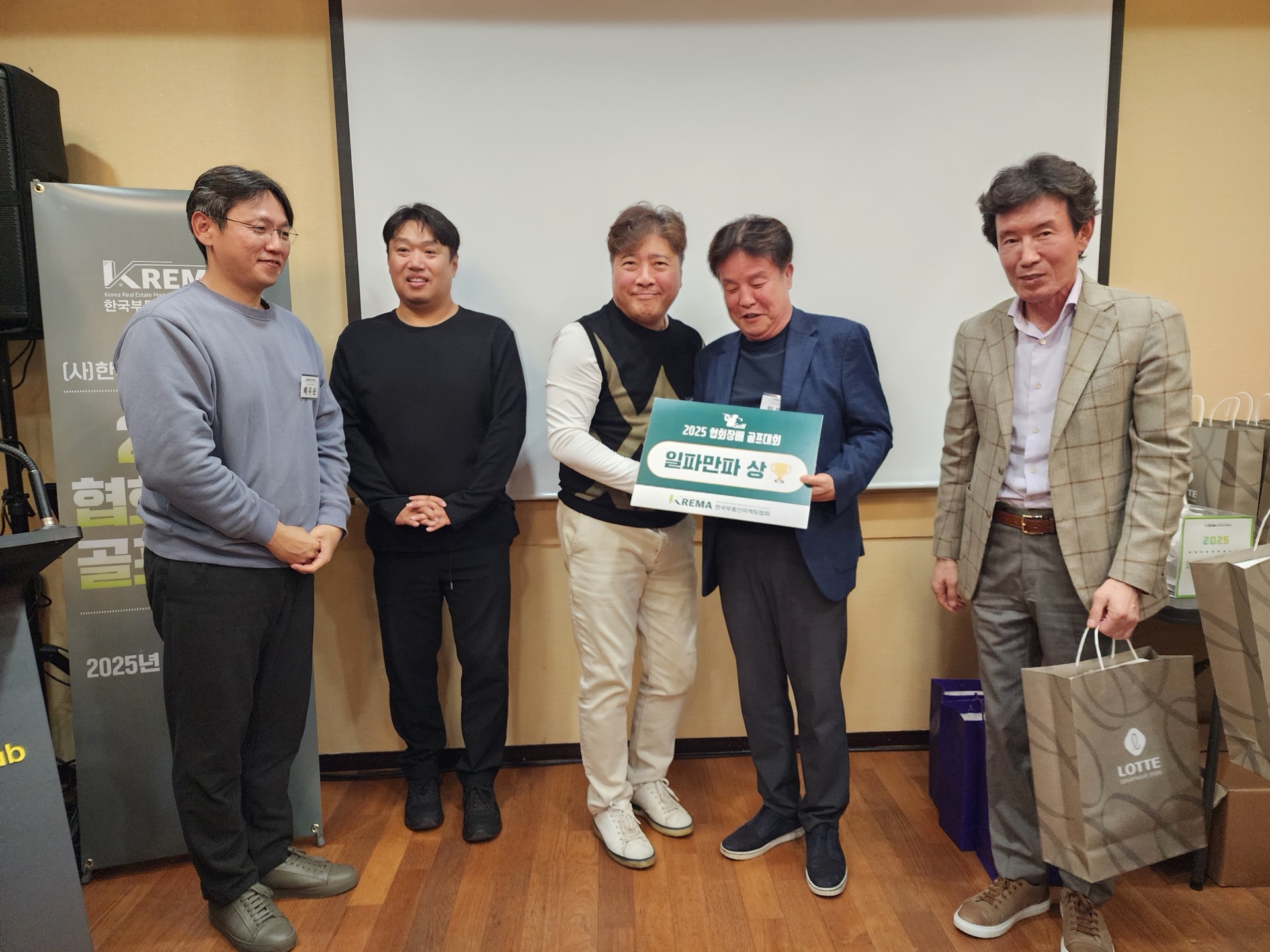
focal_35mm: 23
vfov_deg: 58.9
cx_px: 635
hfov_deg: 73.9
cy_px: 476
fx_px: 844
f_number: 1.8
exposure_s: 1/120
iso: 500
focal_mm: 6.4
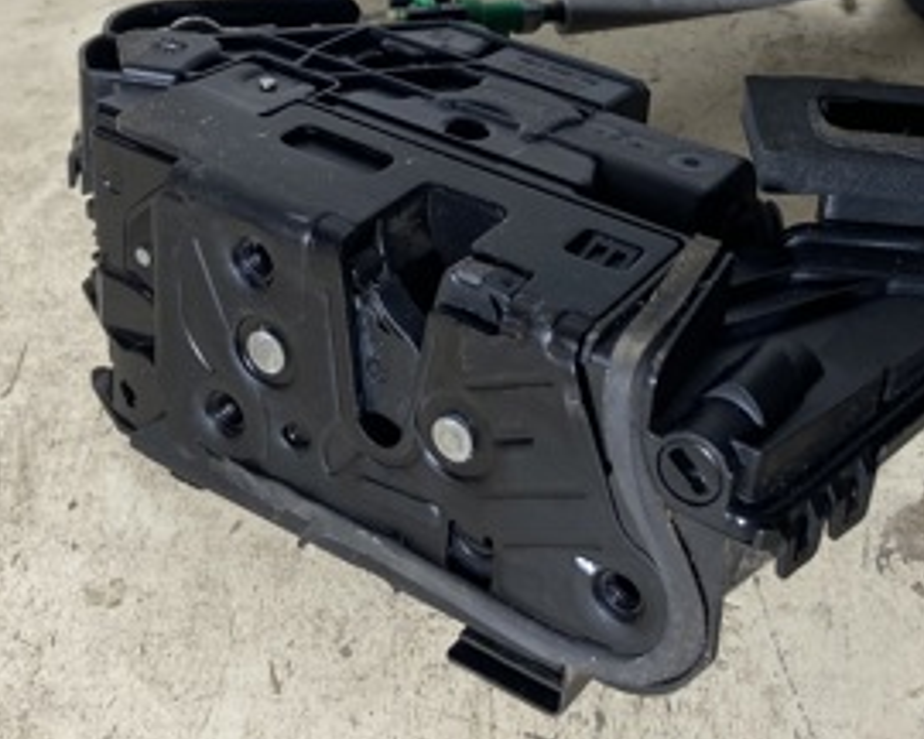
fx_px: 1641
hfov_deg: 31.4
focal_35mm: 60
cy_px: 135
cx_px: 558
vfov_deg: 24.9
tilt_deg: -47.4
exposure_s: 1/100
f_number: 1.8
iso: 32
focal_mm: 4.25
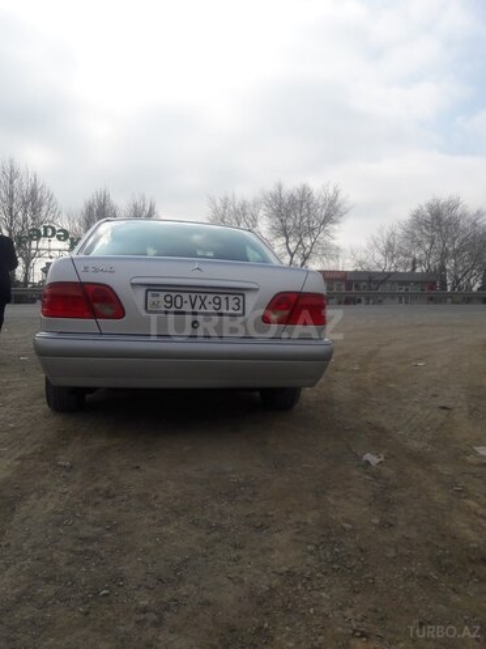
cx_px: 243
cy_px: 324
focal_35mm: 28
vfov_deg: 63.4
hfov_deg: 49.7
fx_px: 524
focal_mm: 3.7
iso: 40
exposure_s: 1/1779
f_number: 1.9
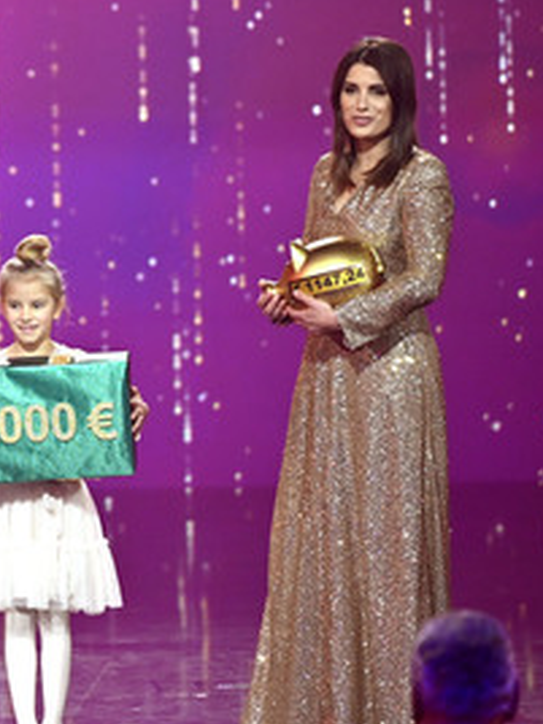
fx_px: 6756
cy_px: 397
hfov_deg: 4.6
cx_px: -47
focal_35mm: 323
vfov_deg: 6.1
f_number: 2.8
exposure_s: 1/250
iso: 1000
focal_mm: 200
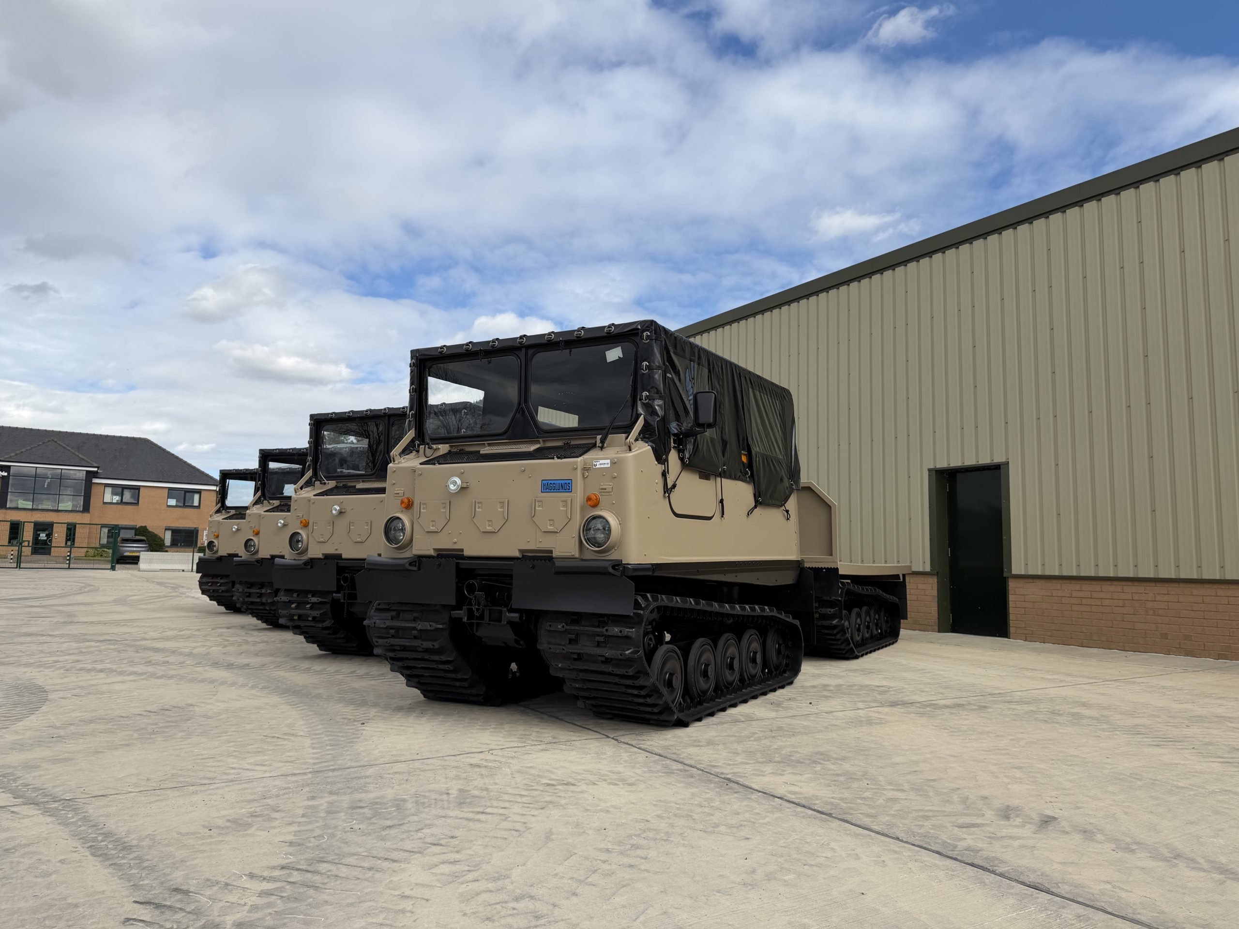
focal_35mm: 24
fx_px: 859
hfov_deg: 71.6
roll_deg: -1.0
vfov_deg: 56.8
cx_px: 620
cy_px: 464
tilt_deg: +7.0
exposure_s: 1/4975
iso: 80
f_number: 1.78
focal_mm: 6.76
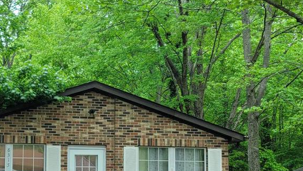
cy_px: 122
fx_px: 530
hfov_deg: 31.4
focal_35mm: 66
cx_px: 82
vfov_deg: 18.2
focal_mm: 6.7
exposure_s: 1/120
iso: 40
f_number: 1.8
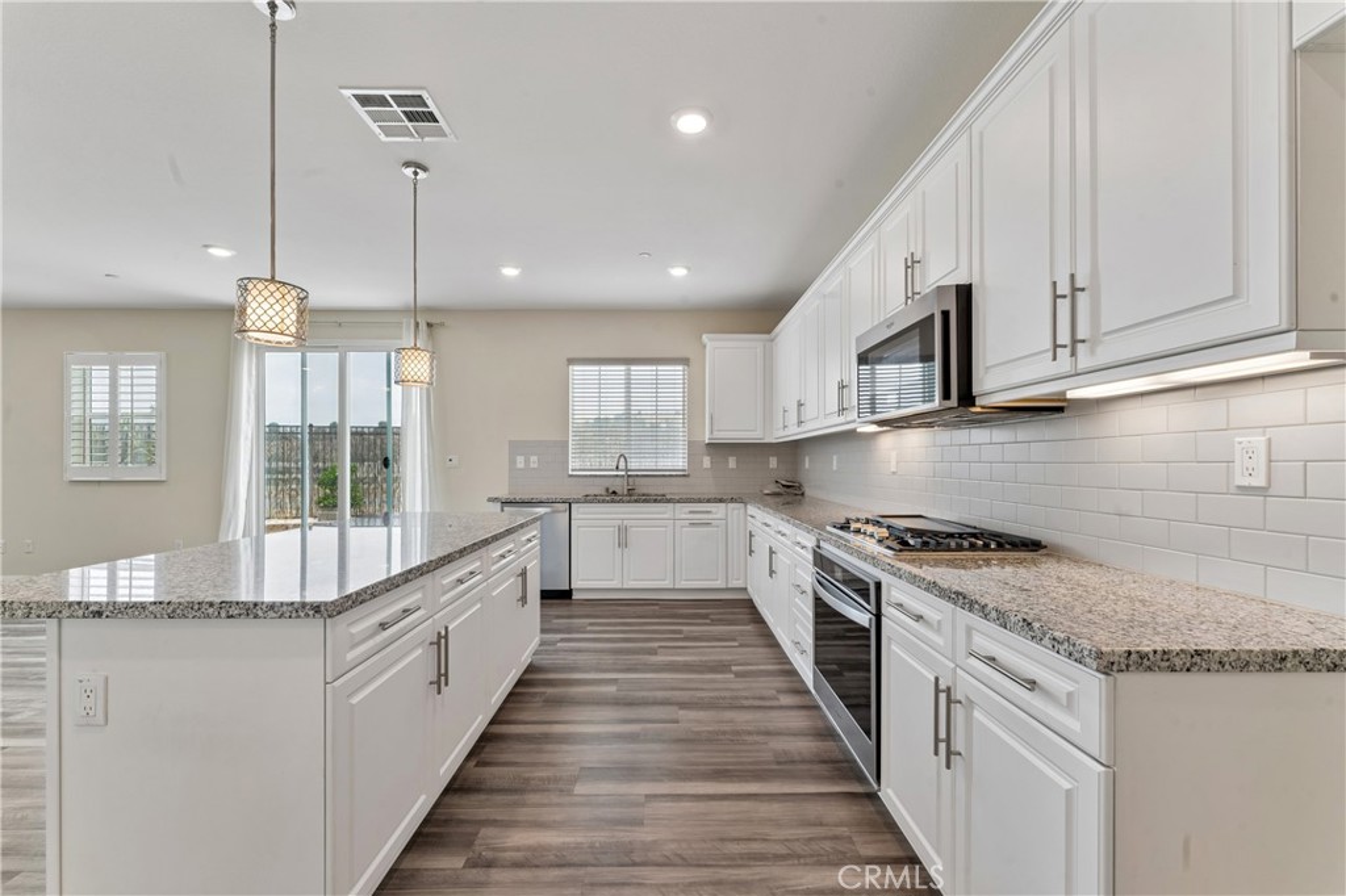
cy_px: 448
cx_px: 673
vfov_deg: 81.2
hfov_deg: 104.3
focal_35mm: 14
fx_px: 523
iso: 100
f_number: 13
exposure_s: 1/6
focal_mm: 14
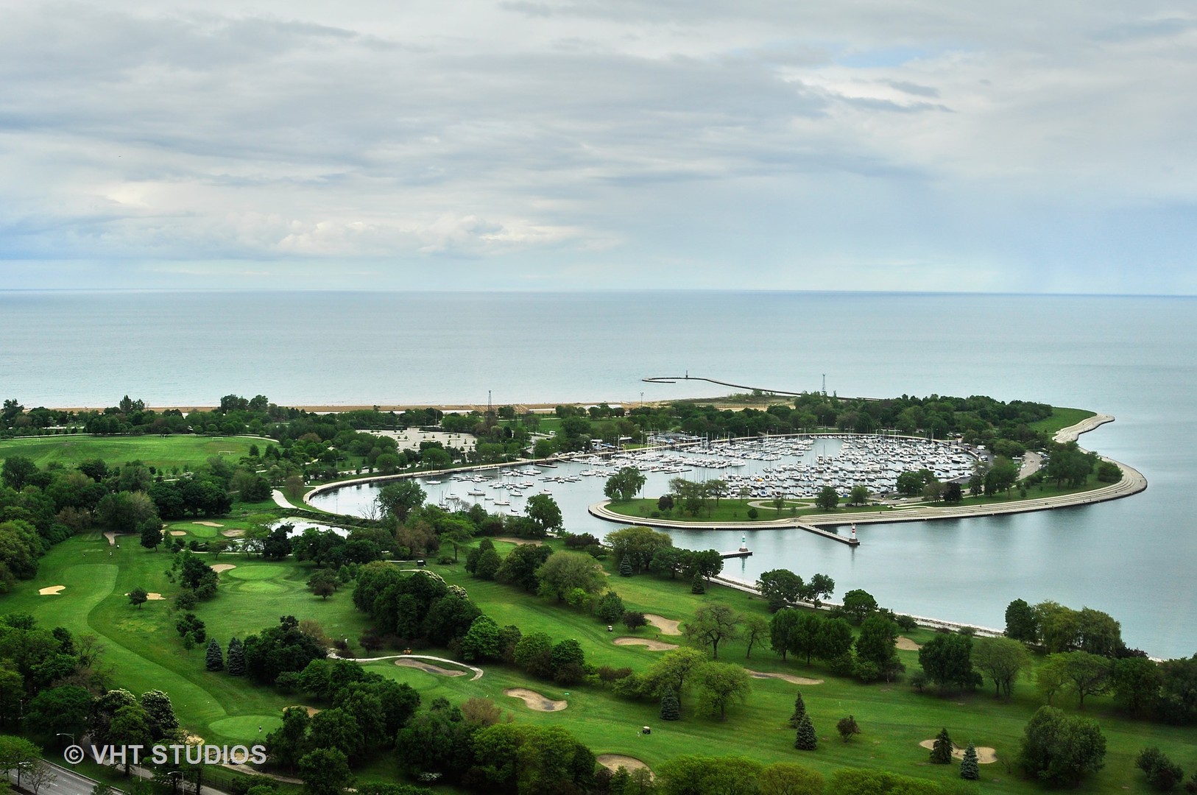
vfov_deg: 28.0
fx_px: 1594
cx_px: 598
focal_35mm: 48
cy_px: 398
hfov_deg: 41.2
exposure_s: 1/160
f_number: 13
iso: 200
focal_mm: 32
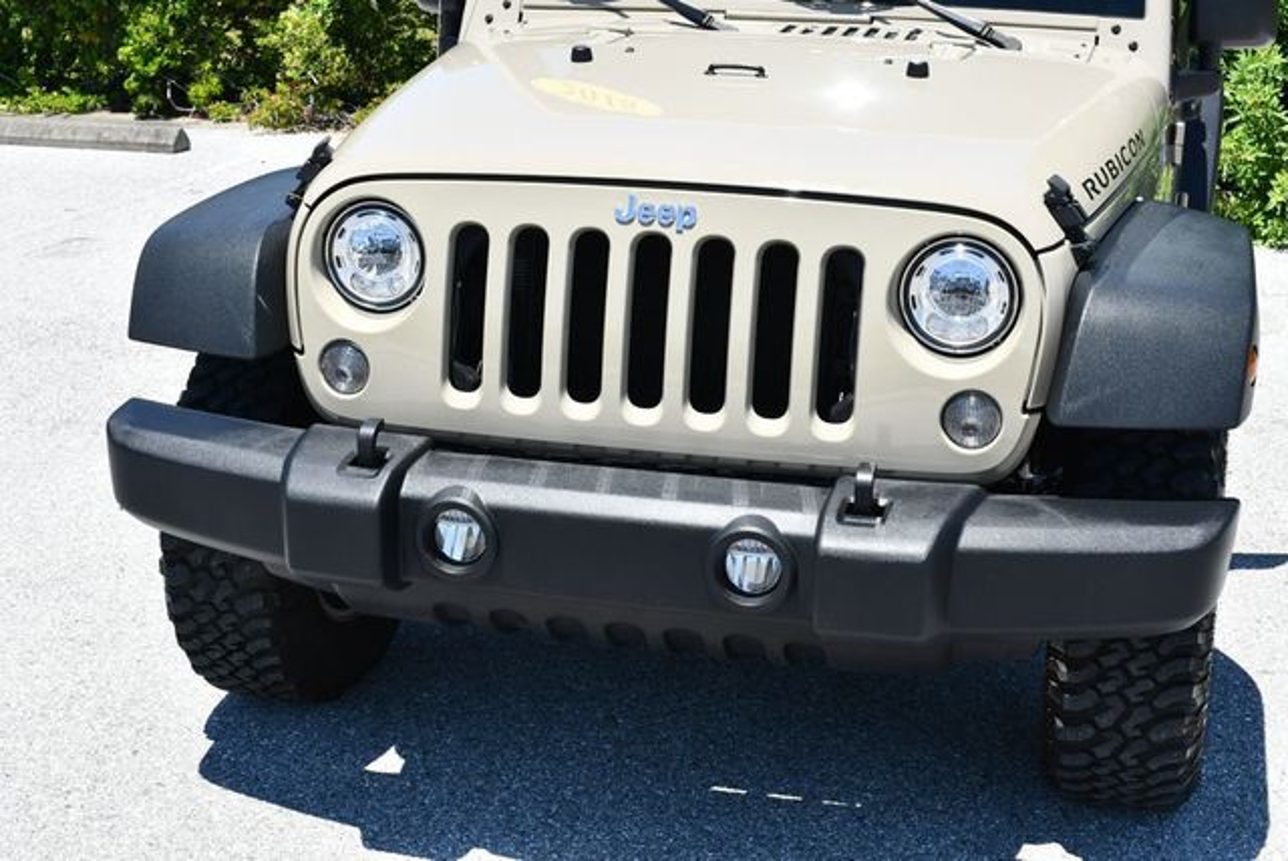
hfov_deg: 35.6
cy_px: 430
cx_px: 644
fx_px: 2005
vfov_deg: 24.2
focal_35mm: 56
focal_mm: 28
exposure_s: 1/250
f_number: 8
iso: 180
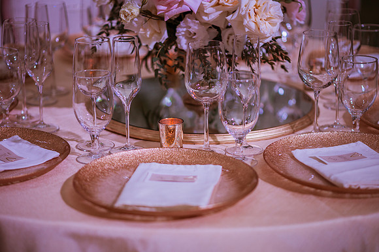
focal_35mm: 85
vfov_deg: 16.1
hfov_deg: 23.9
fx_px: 894
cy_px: 126
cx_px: 190
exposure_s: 1/500
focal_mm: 85
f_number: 1.8
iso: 800
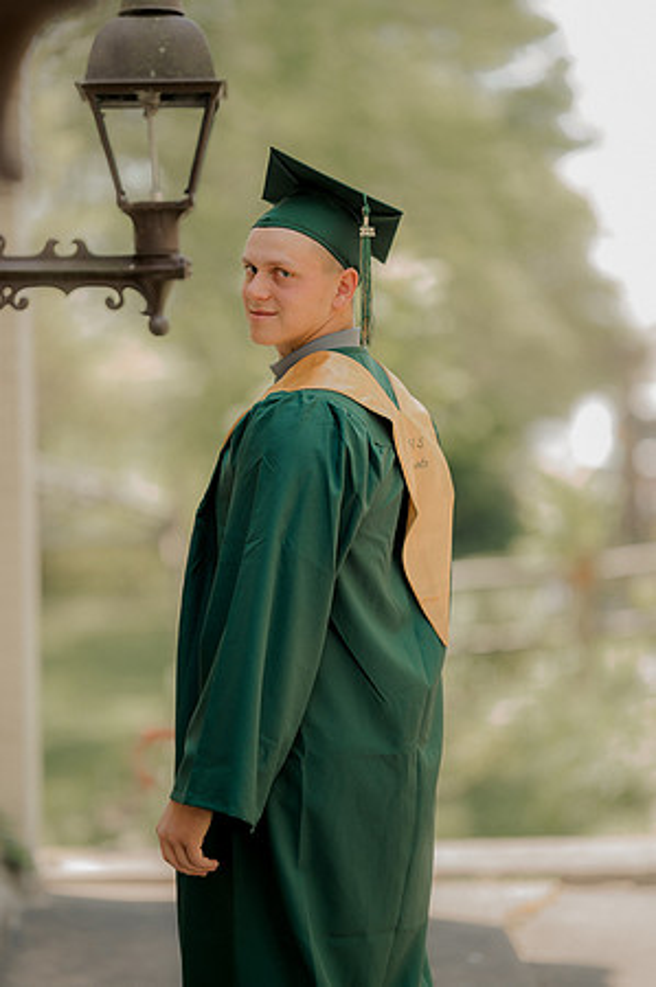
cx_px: 328
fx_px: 2876
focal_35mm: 105
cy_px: 494
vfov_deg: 19.5
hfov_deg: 13.0
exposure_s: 1/800
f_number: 1.4
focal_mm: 105
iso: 200
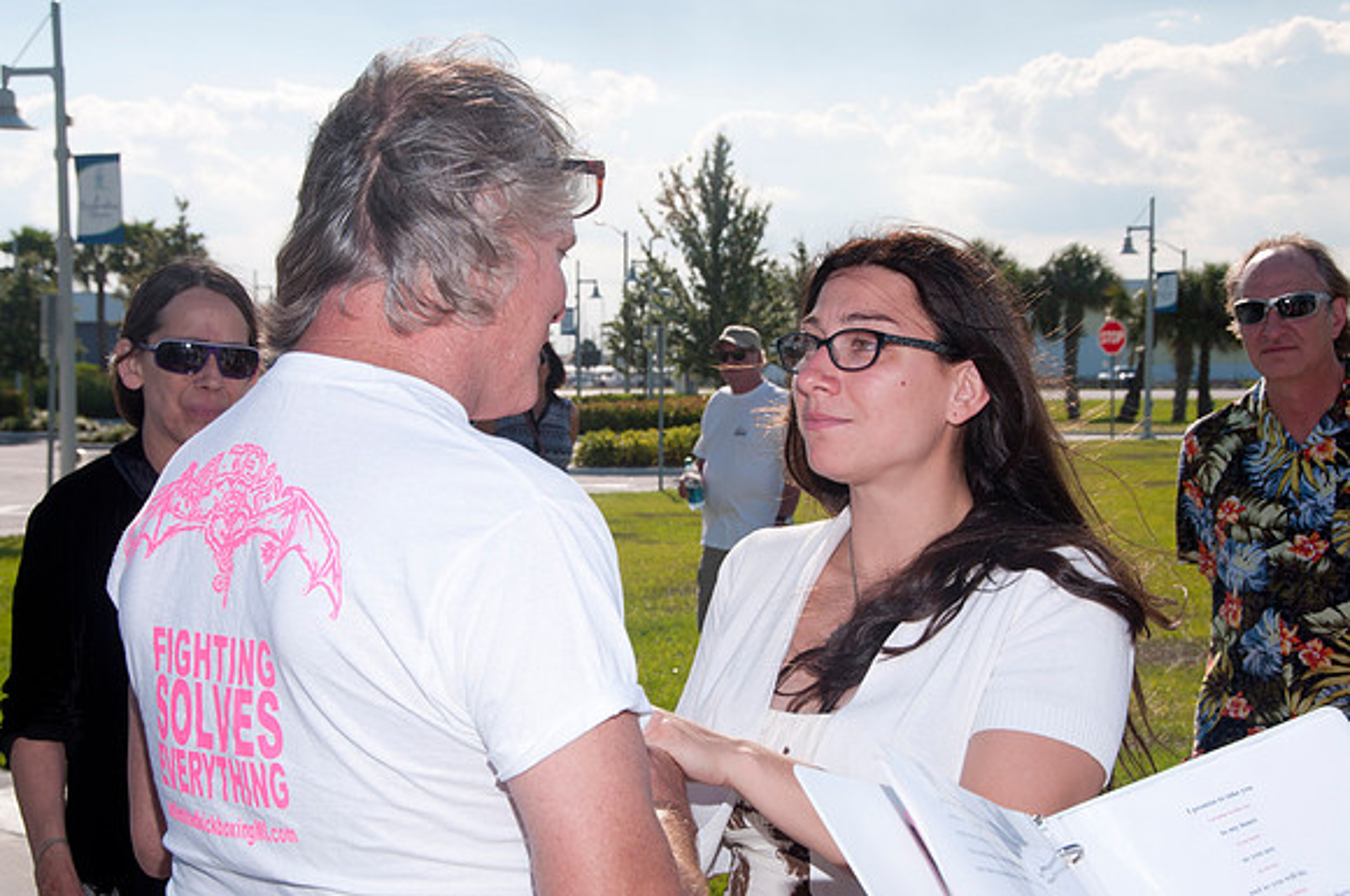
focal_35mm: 69
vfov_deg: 19.7
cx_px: 675
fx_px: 2584
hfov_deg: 29.3
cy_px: 448
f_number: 11
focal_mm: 46
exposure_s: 1/250
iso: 100
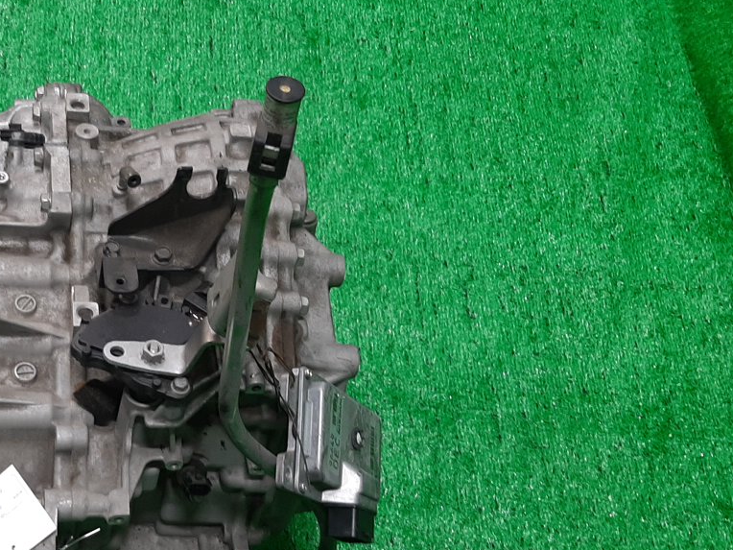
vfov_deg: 29.4
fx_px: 1038
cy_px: 384
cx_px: 146
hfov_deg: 37.5
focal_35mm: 49
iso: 79
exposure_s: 1/50
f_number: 1.7
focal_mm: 3.93
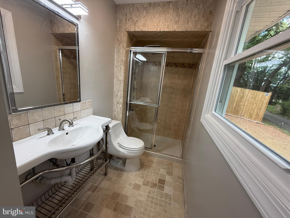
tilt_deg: -13.8
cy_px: 109
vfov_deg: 85.7
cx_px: 145
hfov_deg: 102.1
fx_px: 117
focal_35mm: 14
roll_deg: -5.8
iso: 125
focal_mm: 2.22
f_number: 2.2
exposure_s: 1/120
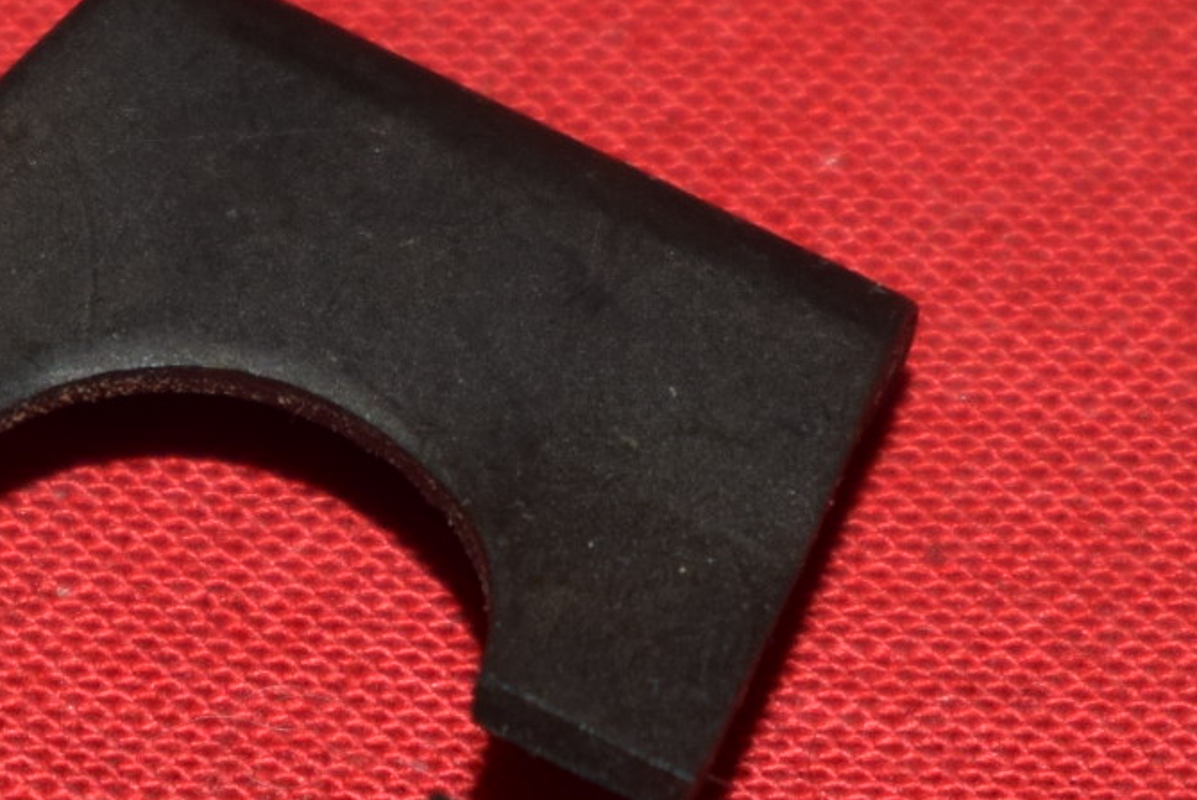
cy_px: 809
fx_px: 12285
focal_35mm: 369
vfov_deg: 3.7
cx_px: 116
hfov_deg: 5.6
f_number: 5.6
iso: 400
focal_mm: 55
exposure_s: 1/200
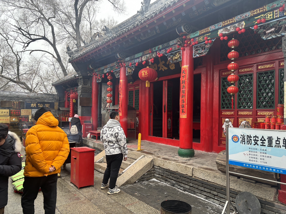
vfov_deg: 53.1
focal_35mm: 26
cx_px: 143
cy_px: 107
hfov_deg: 67.3
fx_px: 215
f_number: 1.6
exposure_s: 1/135
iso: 50
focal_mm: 5.96
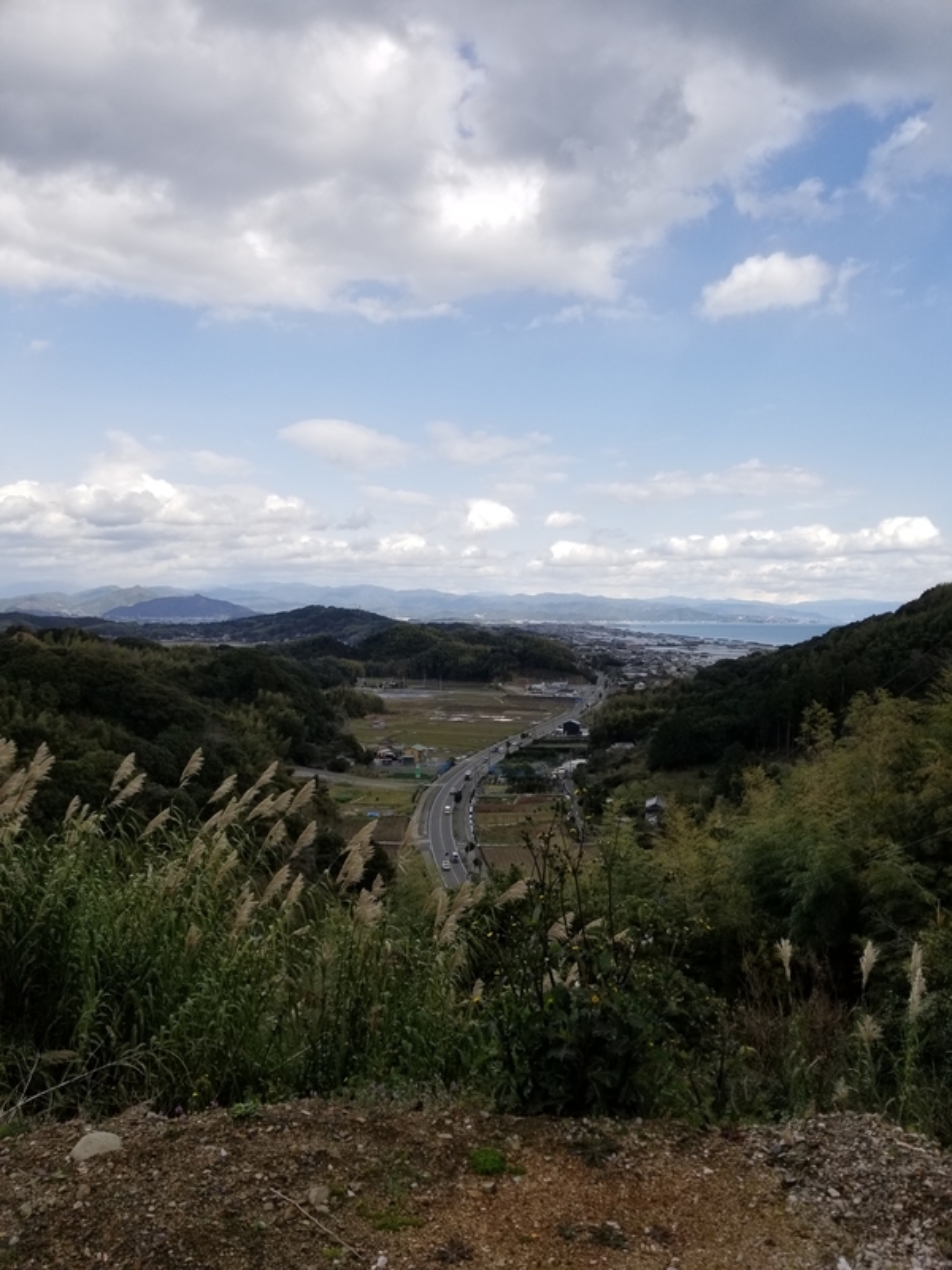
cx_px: 476
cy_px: 635
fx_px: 953
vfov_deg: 67.3
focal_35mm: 26
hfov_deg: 53.1
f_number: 1.7
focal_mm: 4.3
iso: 50
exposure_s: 1/1808
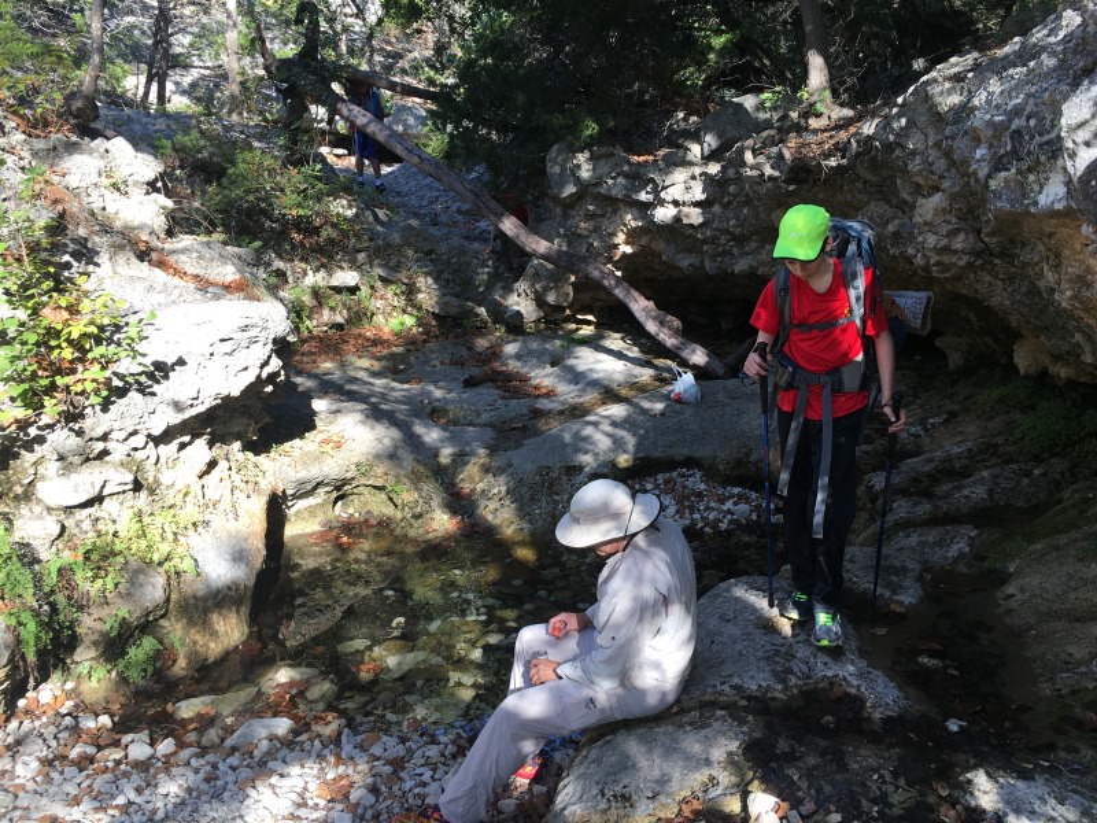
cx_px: 548
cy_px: 412
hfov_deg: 61.7
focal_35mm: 29
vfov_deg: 48.2
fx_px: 919
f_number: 2.2
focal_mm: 4.15
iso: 25
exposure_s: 1/186
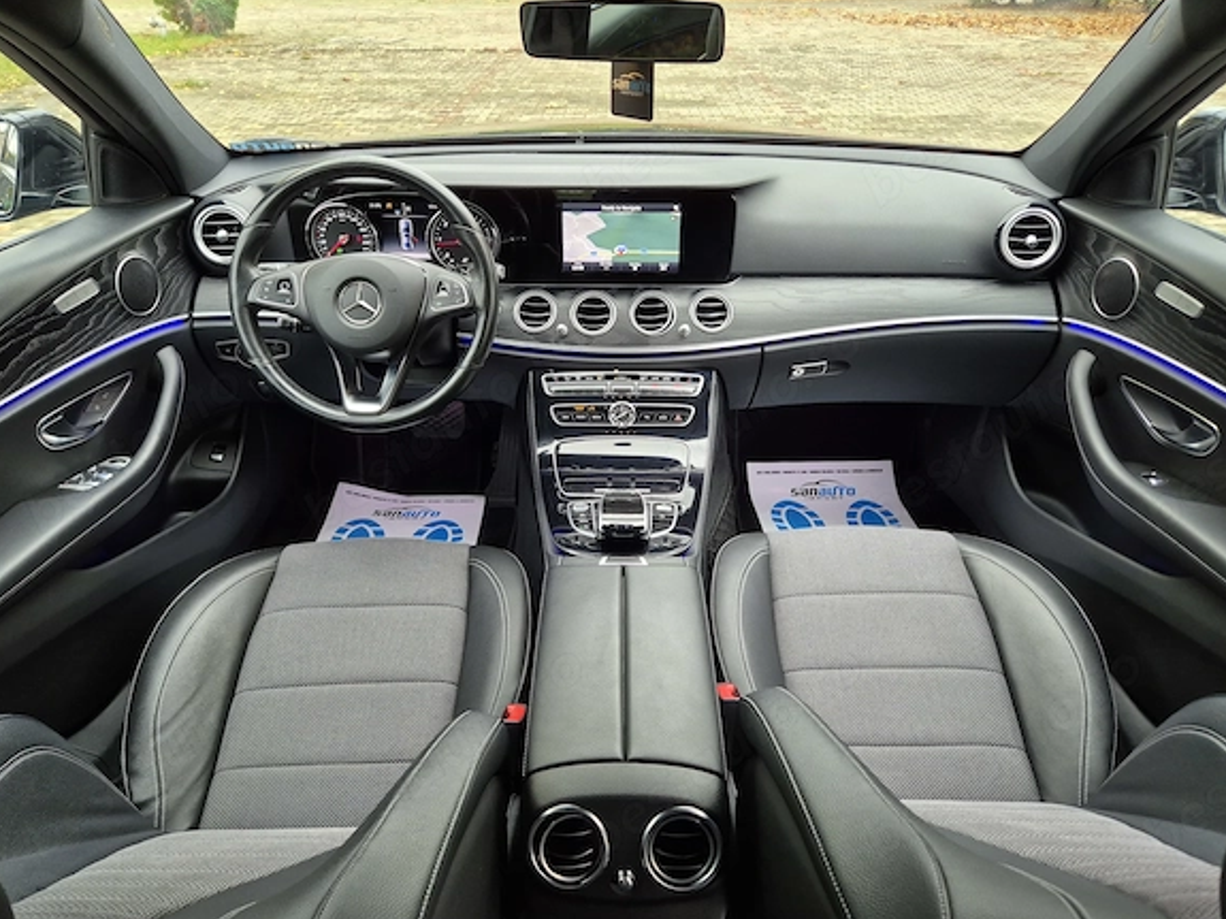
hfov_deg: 71.6
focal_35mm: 24
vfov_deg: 56.8
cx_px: 610
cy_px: 454
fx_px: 850
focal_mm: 5.4
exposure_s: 1/180
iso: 160
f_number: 1.8
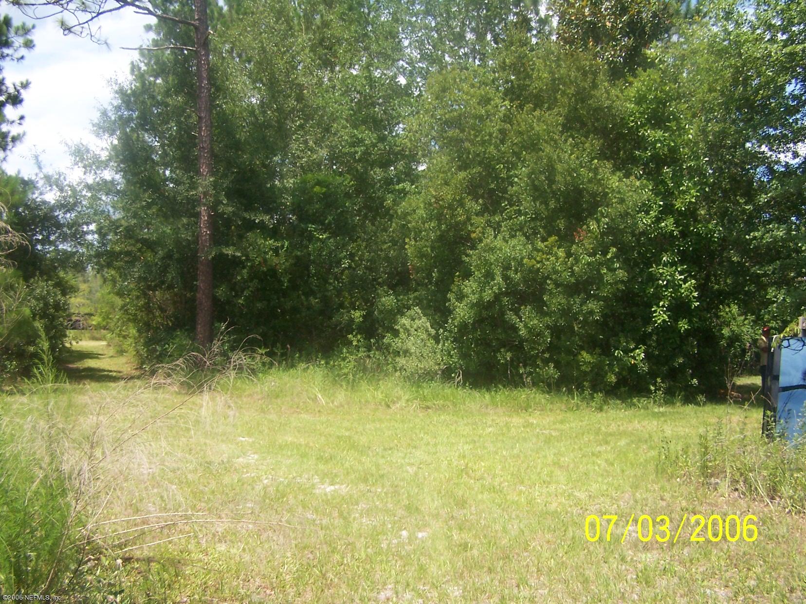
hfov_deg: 49.0
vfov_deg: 37.7
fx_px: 885
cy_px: 302
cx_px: 403
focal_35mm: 38
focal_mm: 6.3
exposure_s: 1/500
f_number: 2.8
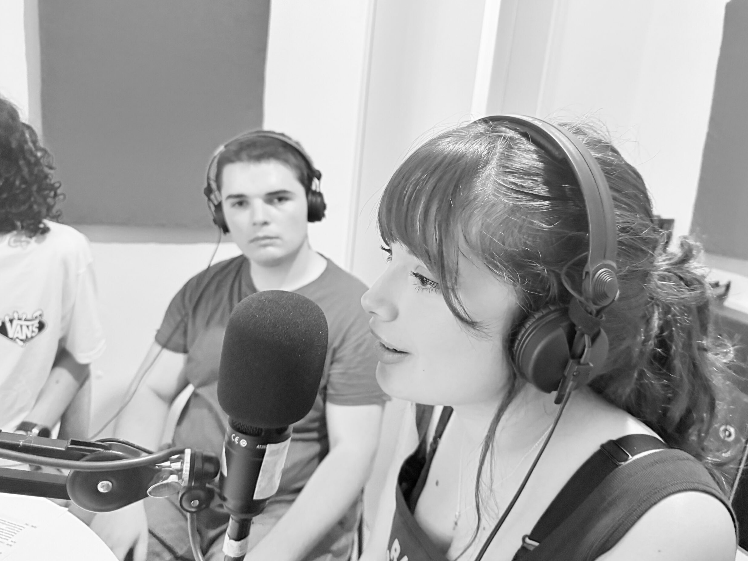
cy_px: 274
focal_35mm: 25
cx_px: 389
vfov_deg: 54.9
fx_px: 540
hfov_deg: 69.4
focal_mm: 6.76
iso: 800
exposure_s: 1/25
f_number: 1.78
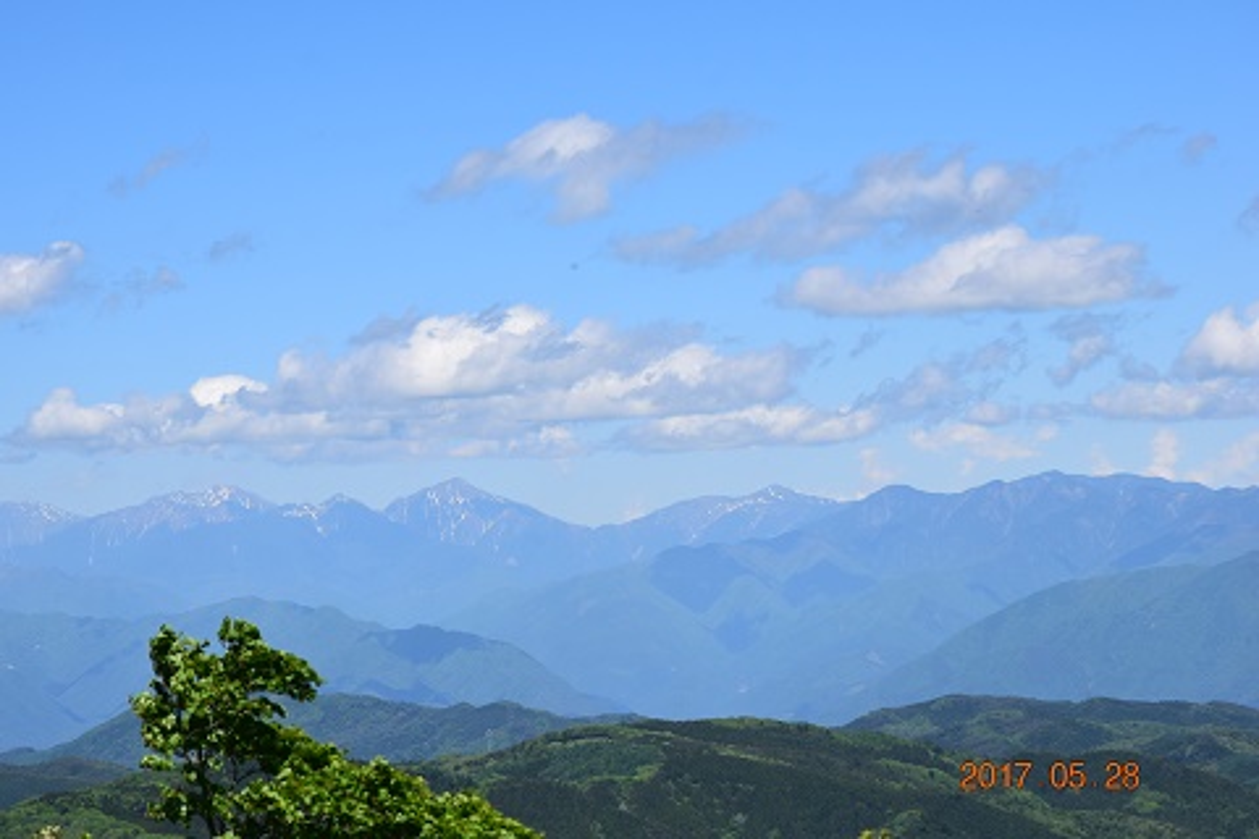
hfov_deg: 18.2
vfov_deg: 12.2
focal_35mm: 112
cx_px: 630
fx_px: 3934
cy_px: 420
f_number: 11
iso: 220
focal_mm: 75
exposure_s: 1/500
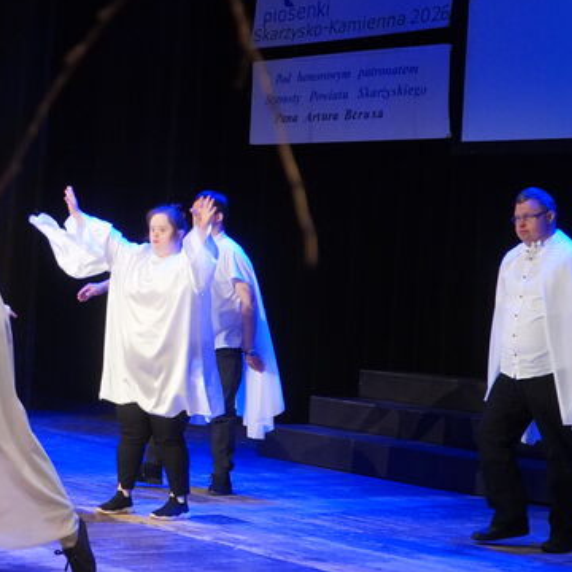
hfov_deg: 24.1
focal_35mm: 68
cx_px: -13
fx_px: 1271
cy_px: 185
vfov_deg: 25.2
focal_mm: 24
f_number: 4
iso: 3200
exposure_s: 1/160
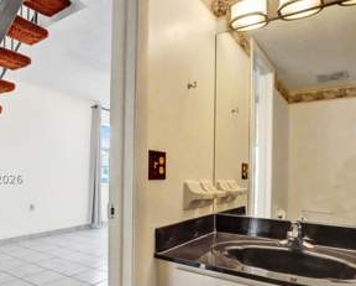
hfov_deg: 67.9
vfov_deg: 56.2
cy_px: 178
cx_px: 159
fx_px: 264
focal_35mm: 25
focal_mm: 16
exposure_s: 1/250
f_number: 8
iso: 16000
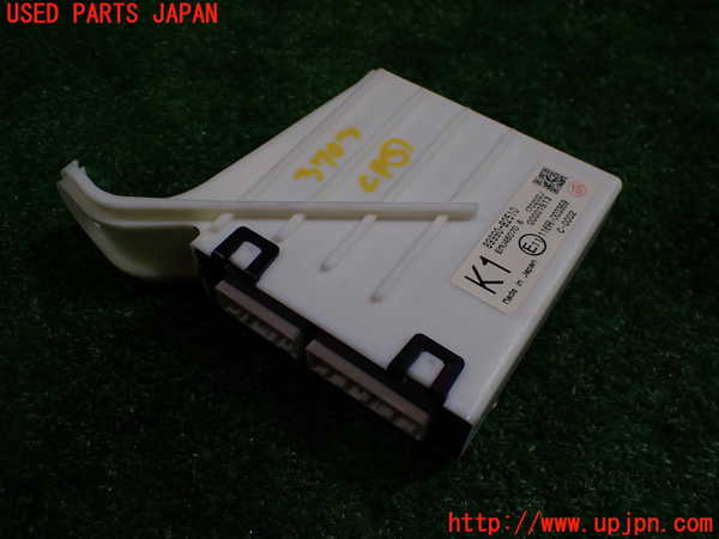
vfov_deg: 46.8
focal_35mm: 30
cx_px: 360
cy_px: 270
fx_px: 623
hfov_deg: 60.0
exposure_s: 1/125
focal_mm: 5.4
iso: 125
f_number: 2.3
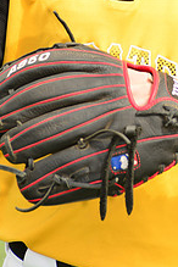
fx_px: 3626
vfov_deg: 4.2
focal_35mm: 489
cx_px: 125
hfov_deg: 2.8
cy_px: -40
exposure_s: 1/250
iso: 200
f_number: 9
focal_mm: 185
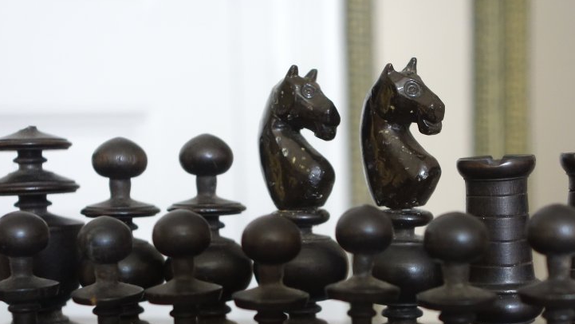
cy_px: 238
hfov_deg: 34.3
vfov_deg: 19.6
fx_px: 930
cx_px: 321
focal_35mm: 61
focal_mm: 12.94
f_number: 2.8
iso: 800
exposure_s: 1/20
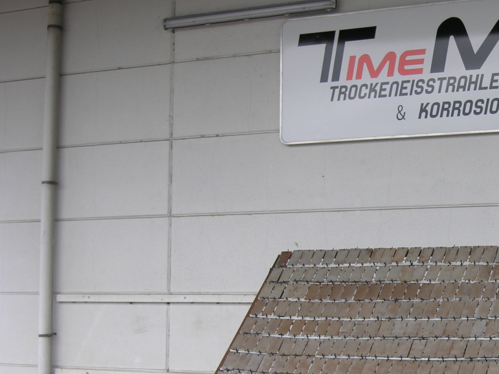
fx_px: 1038
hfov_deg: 26.2
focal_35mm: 72
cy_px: 314
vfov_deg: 20.2
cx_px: 448
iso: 50
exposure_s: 1/19.5
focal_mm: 9.3
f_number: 3.1
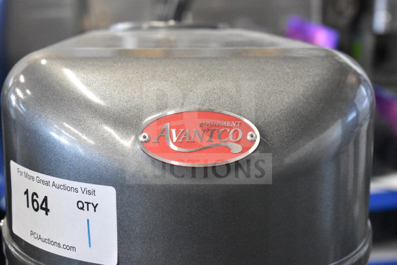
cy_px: 132
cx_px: 198
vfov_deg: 16.6
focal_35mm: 82
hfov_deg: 24.6
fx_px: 910
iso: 7200
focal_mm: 55
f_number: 5.6
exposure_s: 1/100
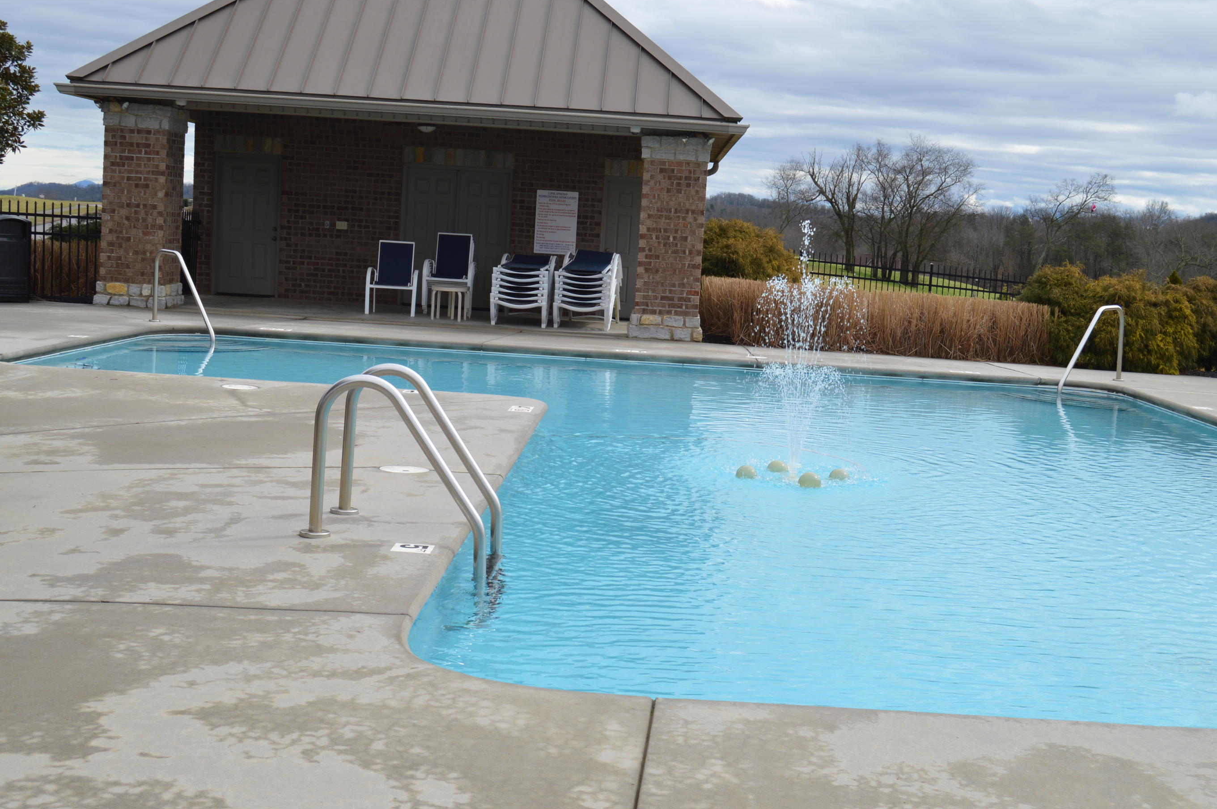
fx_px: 1452
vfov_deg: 31.1
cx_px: 642
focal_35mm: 43
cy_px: 411
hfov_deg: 45.4
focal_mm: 26
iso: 100
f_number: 7.1
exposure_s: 1/200
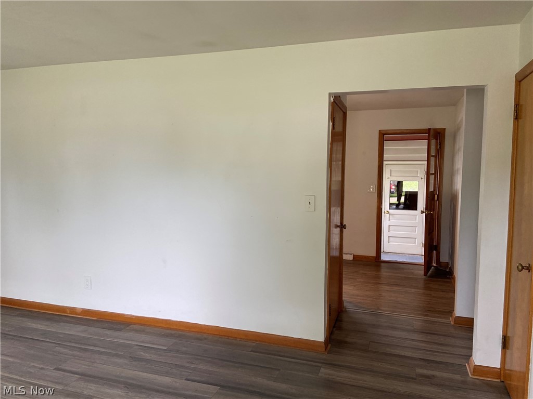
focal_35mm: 26
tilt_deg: -3.4
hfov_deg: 67.3
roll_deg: +0.0
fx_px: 400
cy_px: 200
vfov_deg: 53.1
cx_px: 266
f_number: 1.8
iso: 125
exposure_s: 1/113
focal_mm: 4.25
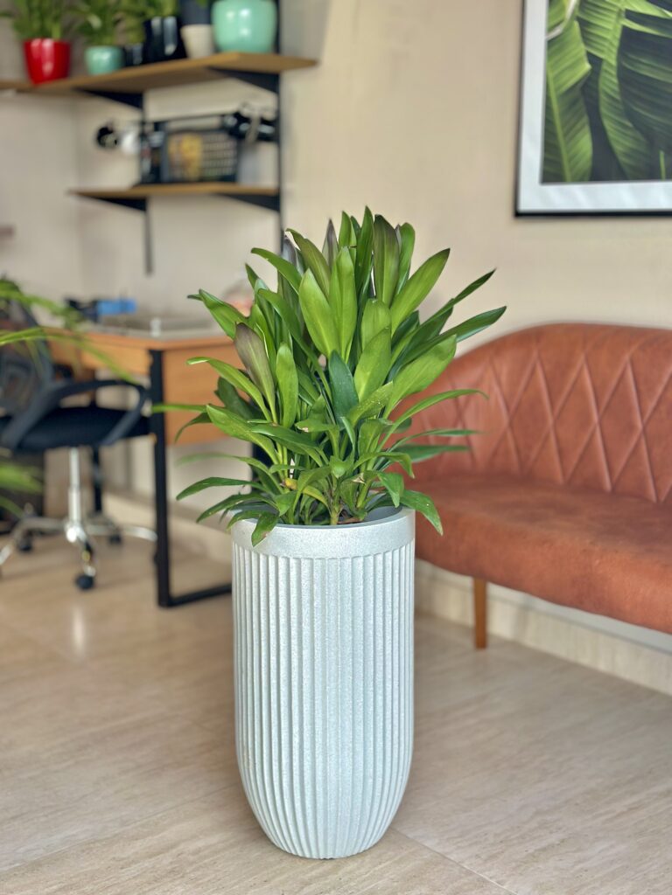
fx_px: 1242
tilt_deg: -10.7
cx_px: 336
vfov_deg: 39.7
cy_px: 448
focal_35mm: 48
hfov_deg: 30.3
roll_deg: -0.7
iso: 80
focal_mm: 6.86
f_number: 1.78
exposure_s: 1/489
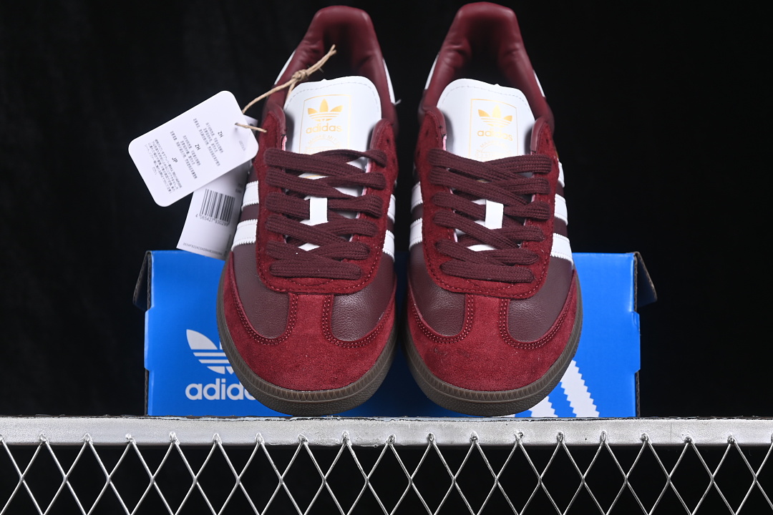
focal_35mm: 75
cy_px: 258
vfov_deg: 18.2
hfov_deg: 27.0
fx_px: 1610
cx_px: 386
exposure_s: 1/60
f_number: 6.3
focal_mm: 50
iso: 160
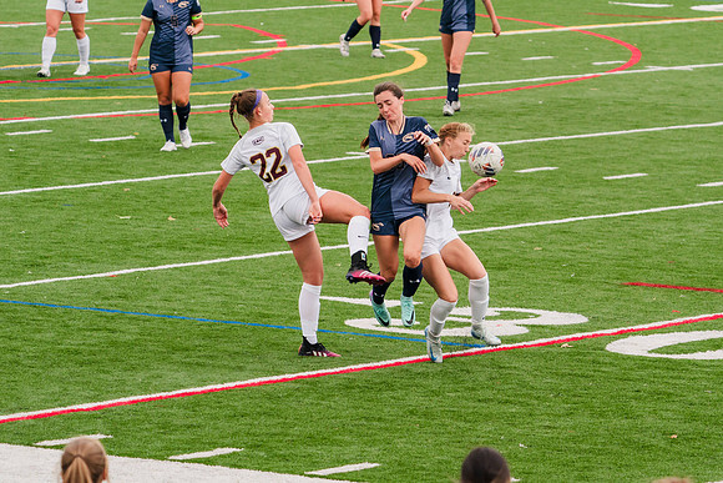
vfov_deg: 4.6
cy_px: 226
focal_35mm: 298
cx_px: 469
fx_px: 5983
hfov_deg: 6.9
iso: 640
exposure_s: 1/1600
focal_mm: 200
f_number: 5.6
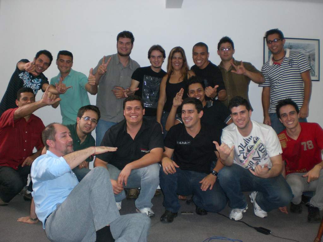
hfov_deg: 49.0
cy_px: 121
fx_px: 355
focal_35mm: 38
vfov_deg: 37.7
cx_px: 162
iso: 200
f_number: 3.1
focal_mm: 6.3
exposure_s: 1/60
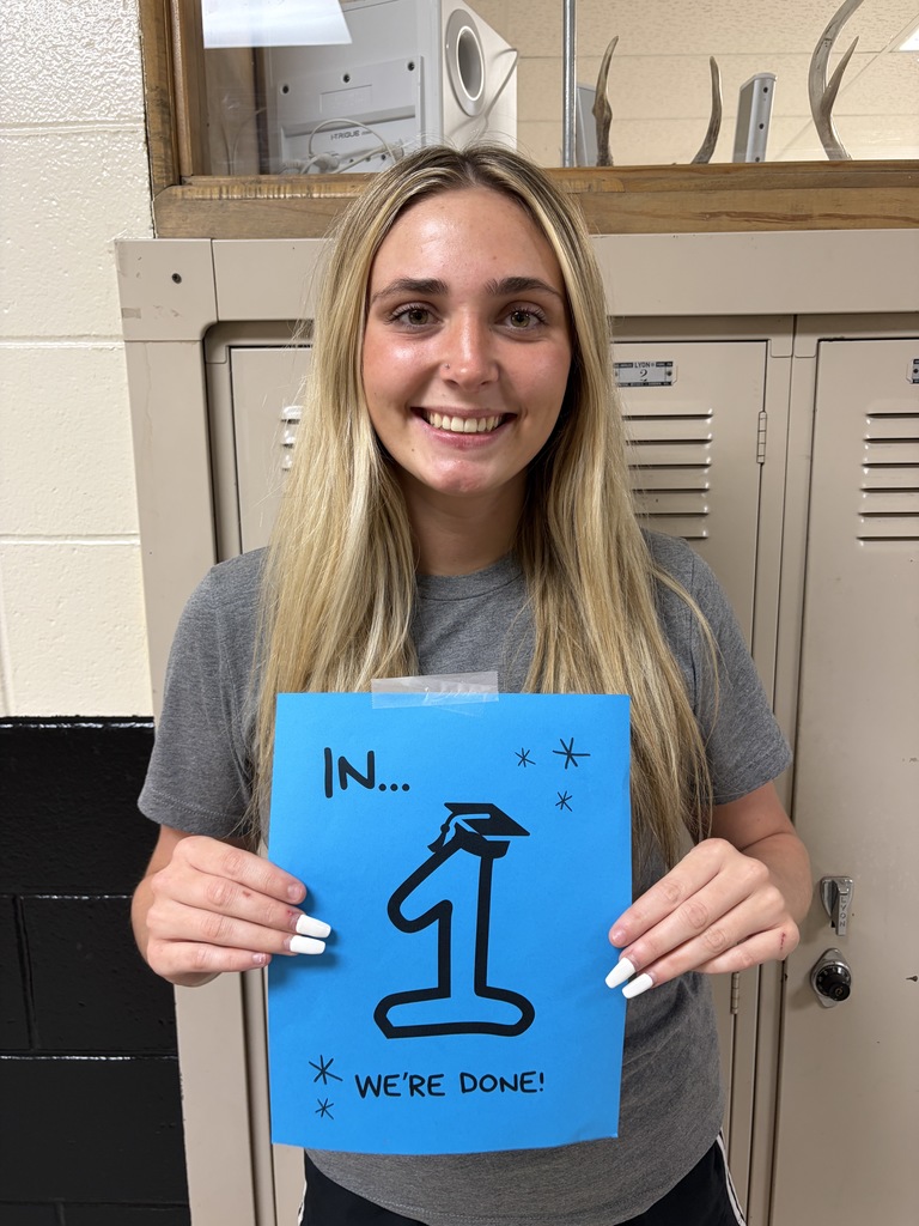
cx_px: 460
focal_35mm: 26
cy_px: 613
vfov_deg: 67.3
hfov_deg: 53.1
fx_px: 920
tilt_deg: -12.8
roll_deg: -0.3
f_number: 1.6
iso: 125
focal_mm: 5.96
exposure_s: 1/60
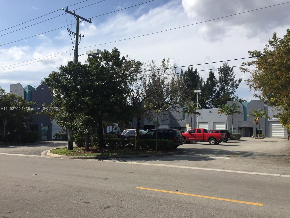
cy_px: 109
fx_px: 243
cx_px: 145
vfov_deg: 48.2
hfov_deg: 61.7
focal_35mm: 29
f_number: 2.2
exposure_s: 1/3300
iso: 32
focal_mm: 4.15
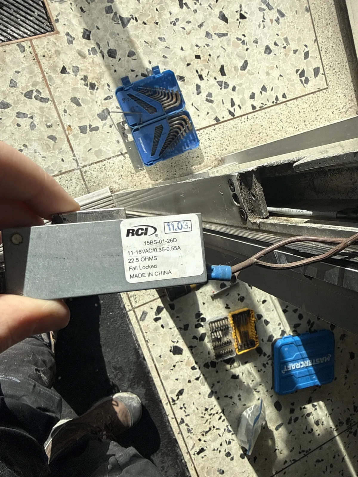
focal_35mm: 25
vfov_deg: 69.4
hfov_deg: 54.9
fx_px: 345
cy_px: 238
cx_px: 179
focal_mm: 2.22
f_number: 2.2
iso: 40
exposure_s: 1/1116
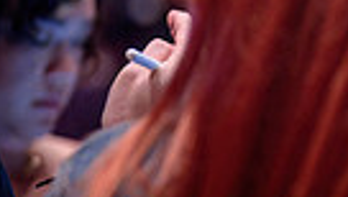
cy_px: 112
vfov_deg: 4.8
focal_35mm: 253
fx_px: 2338
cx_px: 562
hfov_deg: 8.3
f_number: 1.2
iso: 1250
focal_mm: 50
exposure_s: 1/250
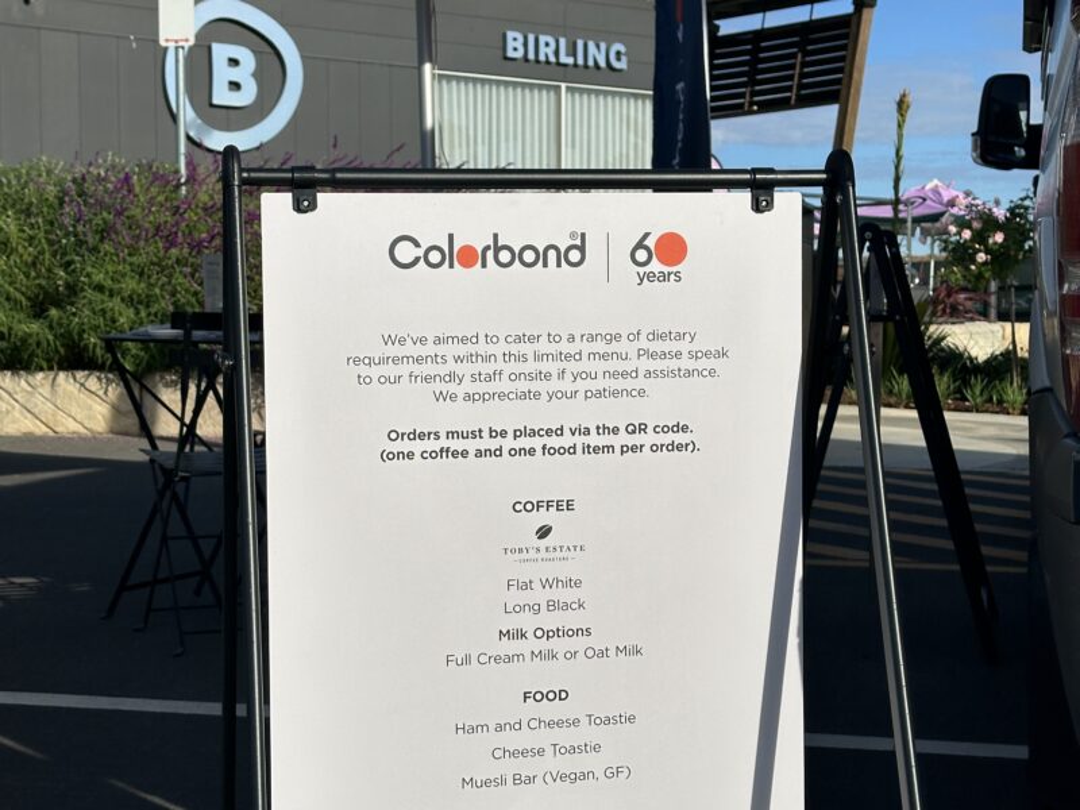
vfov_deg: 30.3
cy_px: 405
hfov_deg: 39.7
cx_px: 540
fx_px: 1498
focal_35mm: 48
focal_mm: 6.86
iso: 64
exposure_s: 1/8197
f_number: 1.78
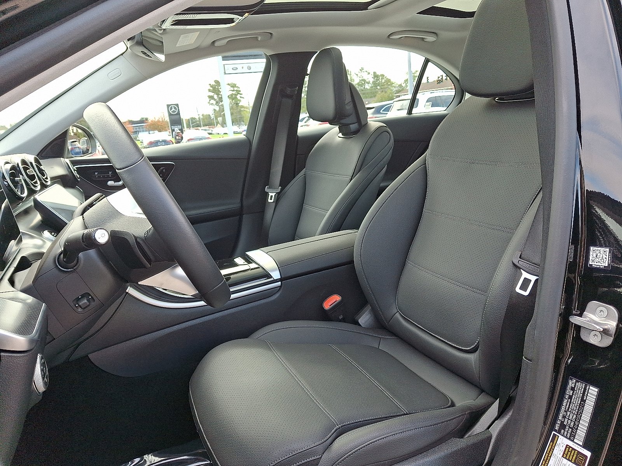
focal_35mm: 25
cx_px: 311
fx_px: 449
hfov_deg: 69.4
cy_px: 233
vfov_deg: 54.9
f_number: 1.8
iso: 25
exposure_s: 1/123
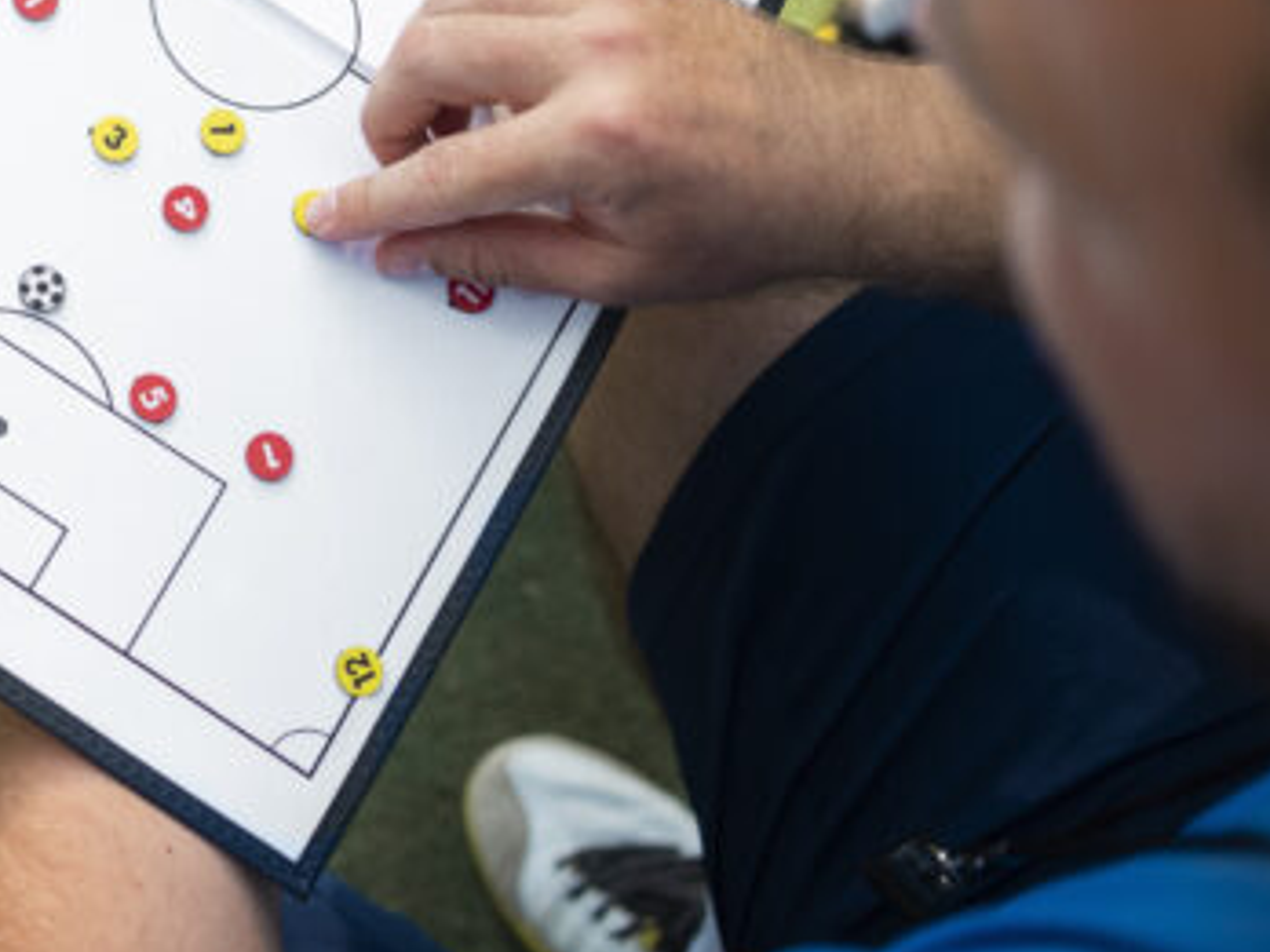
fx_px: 2495
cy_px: -29
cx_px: -354
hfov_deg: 25.0
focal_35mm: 68
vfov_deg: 20.8
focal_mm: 24
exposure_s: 1/1000
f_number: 2
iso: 160
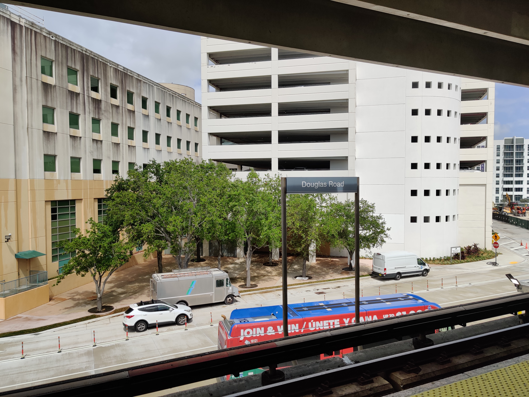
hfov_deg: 65.3
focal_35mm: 27
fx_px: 413
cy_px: 198
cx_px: 264
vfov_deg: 51.4
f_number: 1.65
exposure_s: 1/4948
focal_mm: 4.75
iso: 125
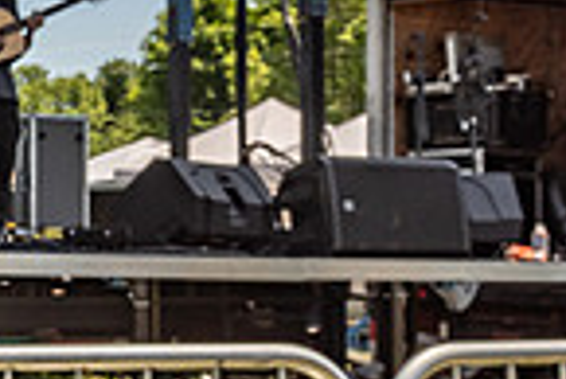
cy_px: 178
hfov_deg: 17.9
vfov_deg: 14.3
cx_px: -379
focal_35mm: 96
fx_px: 1511
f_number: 9
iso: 100
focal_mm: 24
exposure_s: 1/400
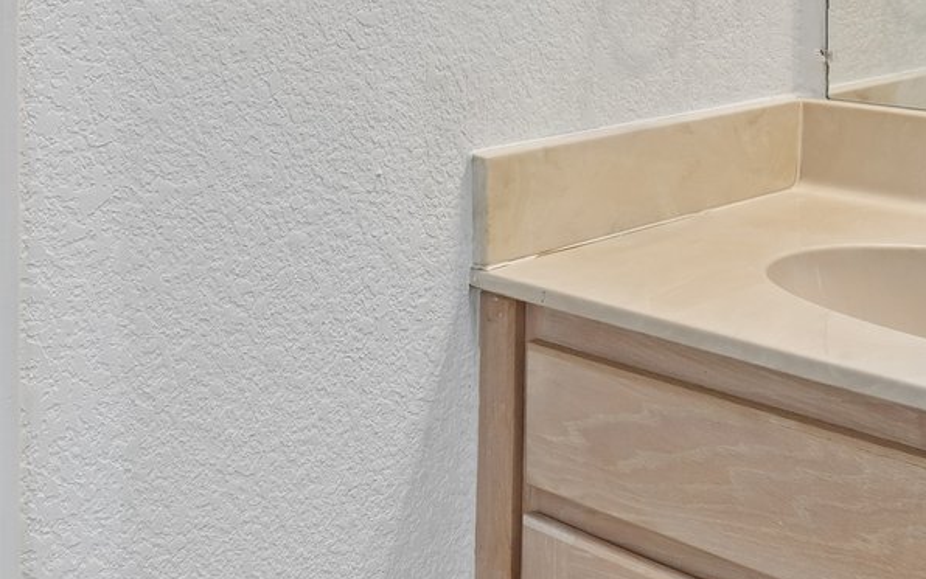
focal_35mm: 56
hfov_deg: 35.5
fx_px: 1414
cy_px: -109
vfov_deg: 21.6
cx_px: 235
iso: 400
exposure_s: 1/30
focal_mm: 16
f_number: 8
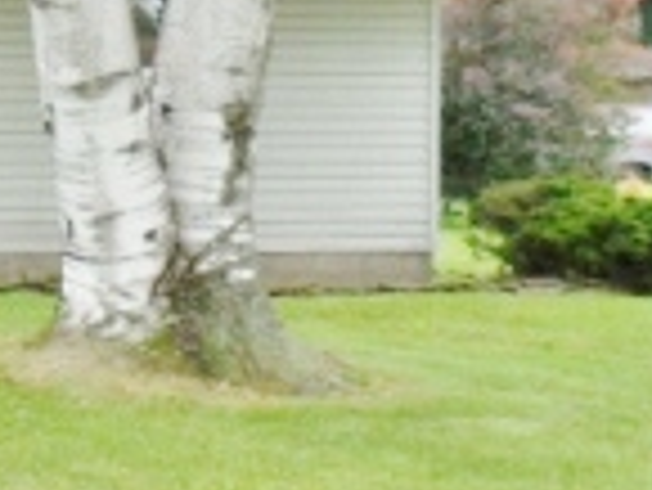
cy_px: 130
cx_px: -773
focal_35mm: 115
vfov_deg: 12.9
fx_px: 2168
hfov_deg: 13.7
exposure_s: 1/125
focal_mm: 4.9
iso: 80
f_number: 3.3
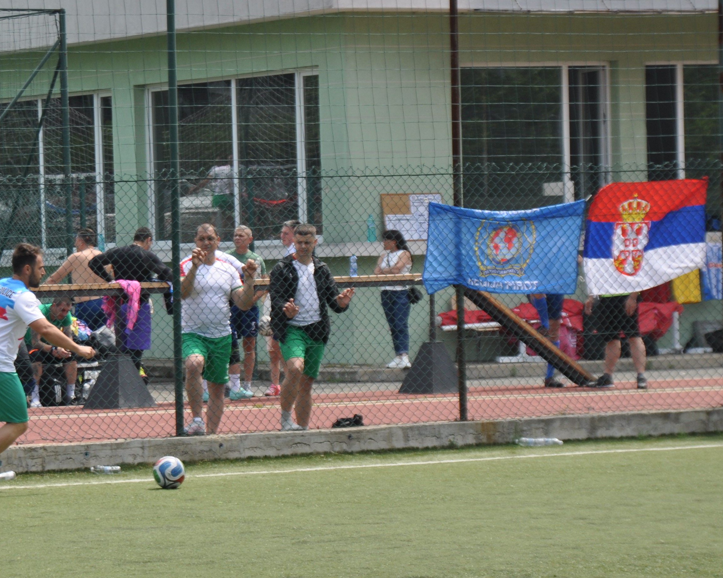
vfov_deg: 9.0
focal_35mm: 172
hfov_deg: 11.2
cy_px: 303
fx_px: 3680
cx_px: 136
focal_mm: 66
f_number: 5.6
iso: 200
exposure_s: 1/500
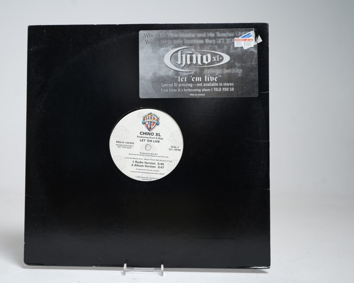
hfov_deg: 46.7
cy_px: 142
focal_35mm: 39
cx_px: 147
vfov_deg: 38.2
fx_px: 408
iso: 64
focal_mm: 34
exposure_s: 1/6
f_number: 5
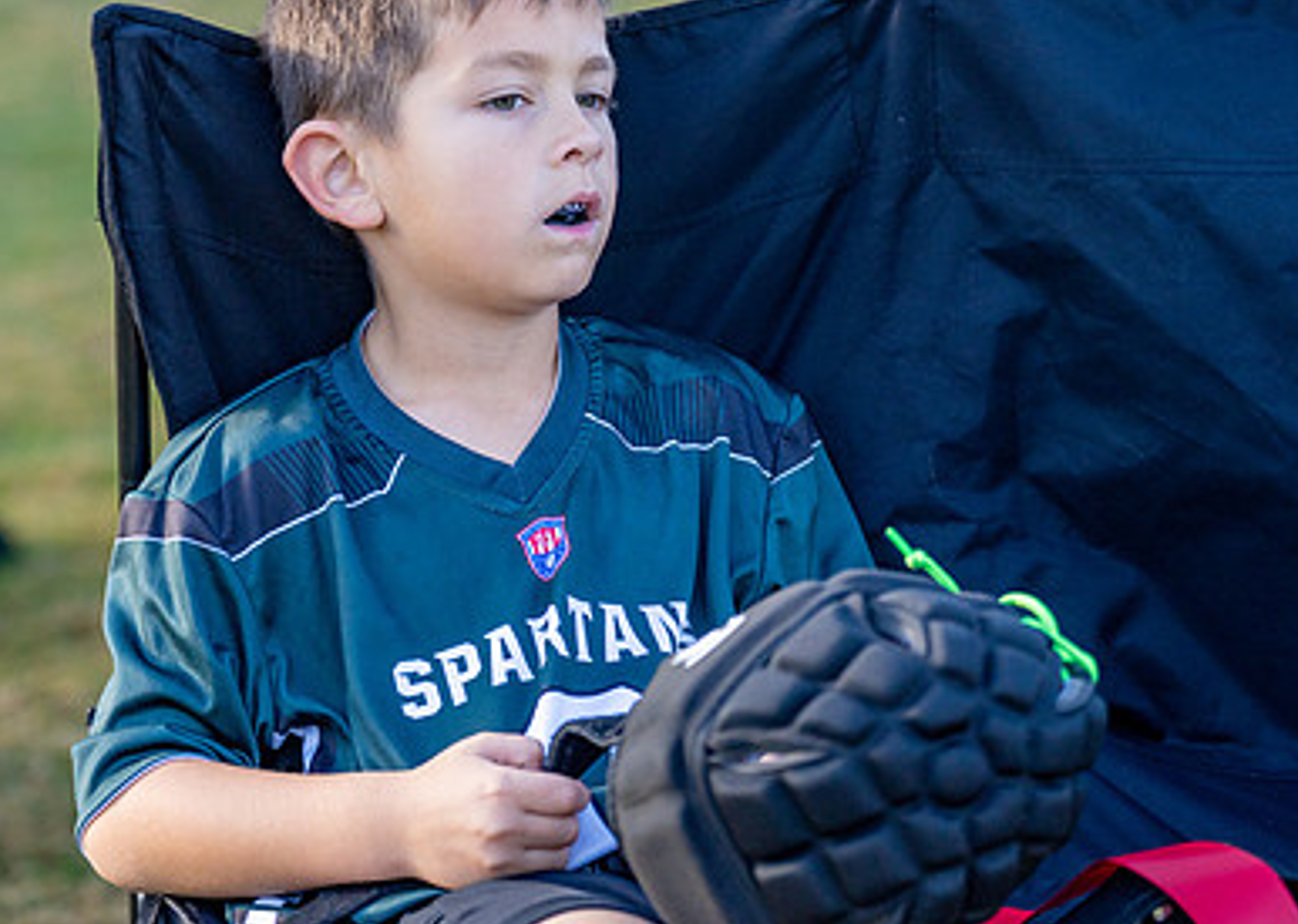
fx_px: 7035
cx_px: 534
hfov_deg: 10.5
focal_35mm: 191
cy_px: 313
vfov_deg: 7.5
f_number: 2.8
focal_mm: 113
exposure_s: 1/1250
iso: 200
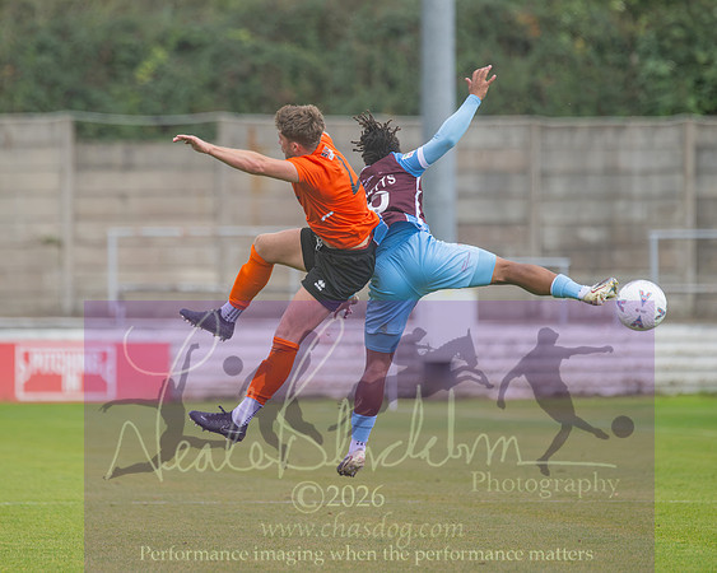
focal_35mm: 489
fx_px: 10371
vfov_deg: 3.2
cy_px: 224
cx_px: 284
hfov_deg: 4.0
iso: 450
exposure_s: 1/1250
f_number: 2.8
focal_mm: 300
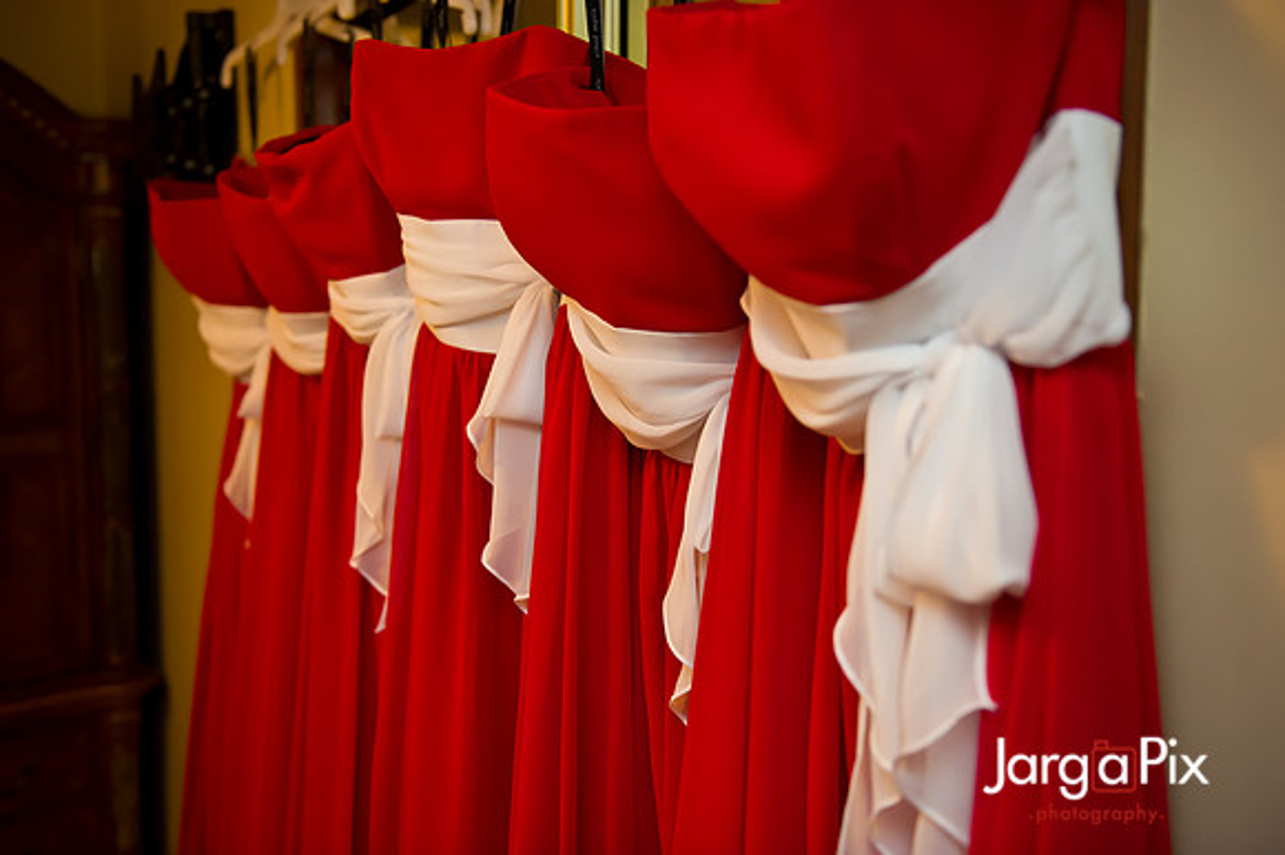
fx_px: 1284
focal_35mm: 36
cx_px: 642
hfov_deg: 53.2
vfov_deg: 36.8
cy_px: 428
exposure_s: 1/125
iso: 1600
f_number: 3.2
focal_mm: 36
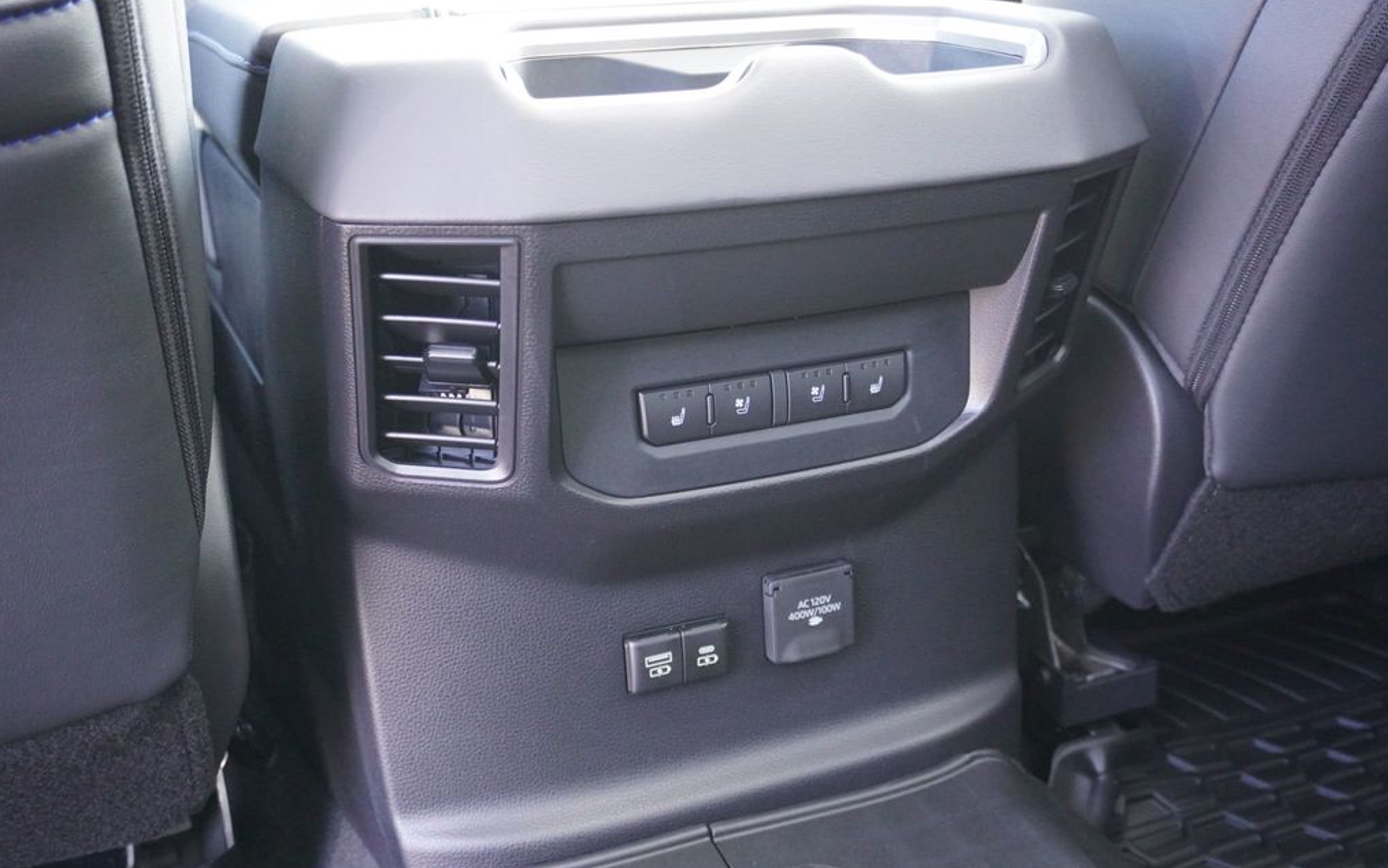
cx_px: 694
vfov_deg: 35.8
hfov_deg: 54.6
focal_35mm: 36
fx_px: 1344
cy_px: 411
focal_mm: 23
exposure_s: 1/160
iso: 4000
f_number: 4.5
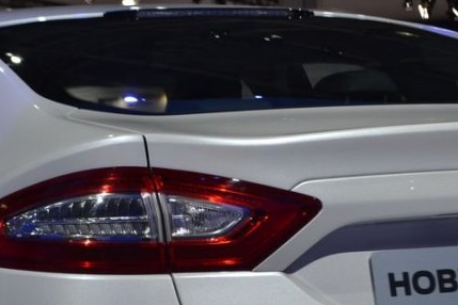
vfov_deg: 12.1
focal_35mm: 112
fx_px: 1425
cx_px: 37
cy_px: 272
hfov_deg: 18.0
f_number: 5.6
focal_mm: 40
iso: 220
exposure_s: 1/125
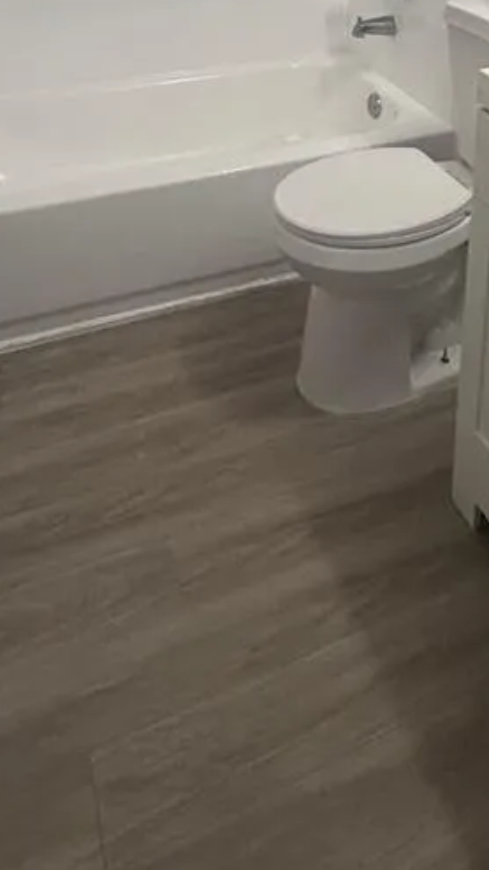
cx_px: 376
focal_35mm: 37
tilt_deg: -14.7
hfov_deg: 31.3
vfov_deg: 46.1
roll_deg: -2.5
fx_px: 854
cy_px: 16
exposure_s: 1/120
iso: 320
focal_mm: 2.22
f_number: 2.2
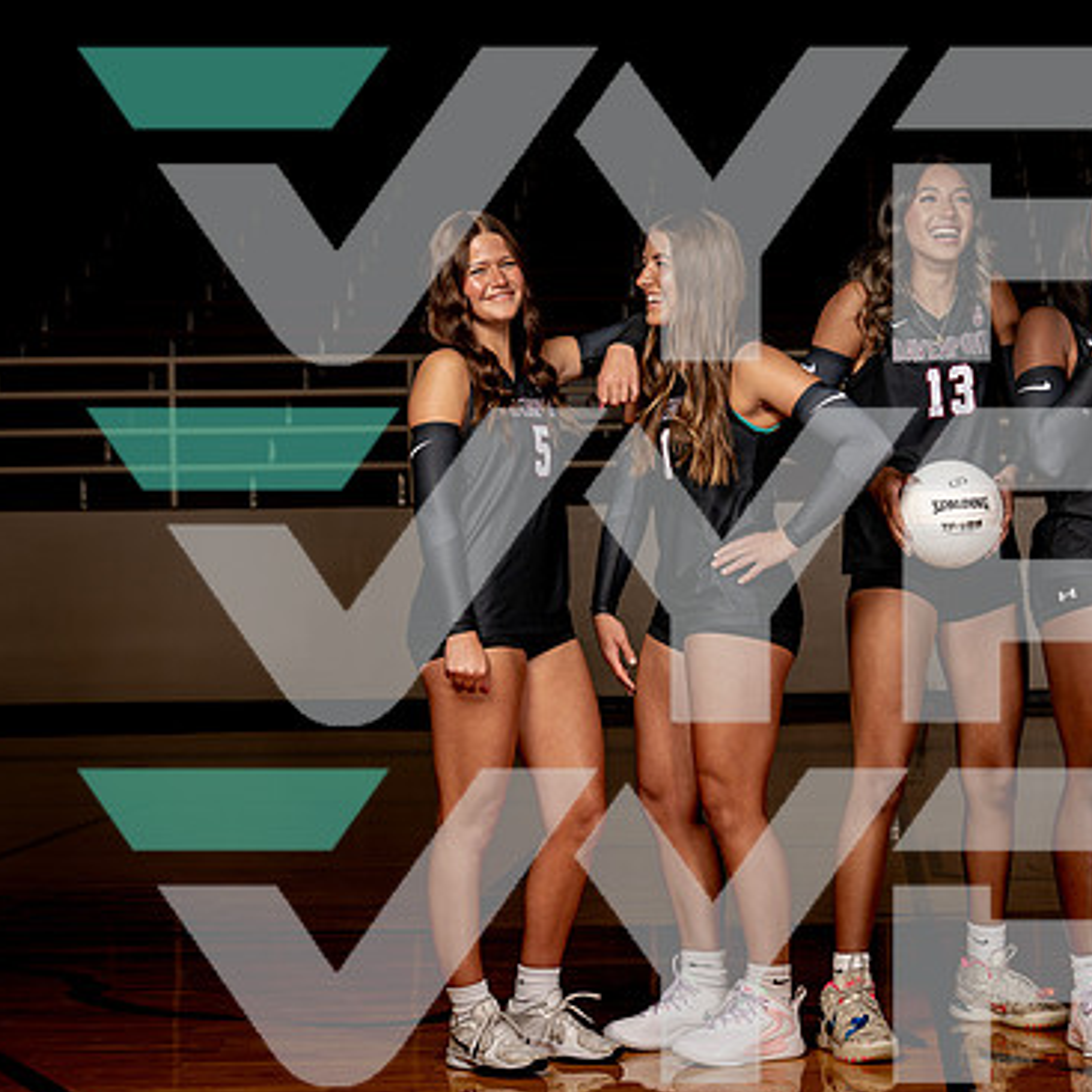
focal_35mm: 82
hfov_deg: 20.9
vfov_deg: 21.1
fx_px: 2927
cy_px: 567
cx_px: 845
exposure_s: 1/250
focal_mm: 61
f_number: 5.6
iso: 100
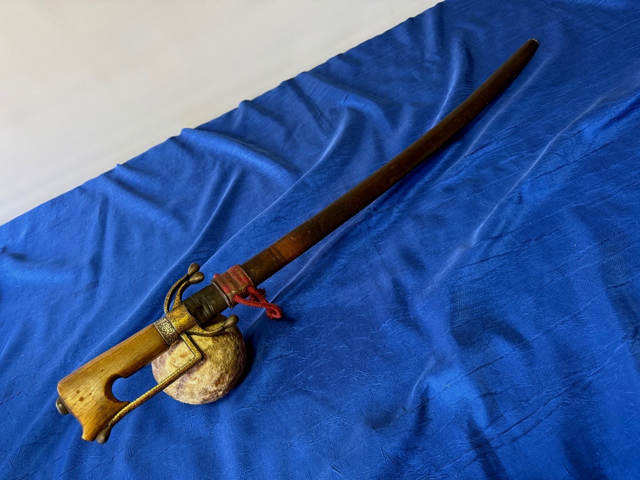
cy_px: 240
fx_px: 444
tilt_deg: -45.4
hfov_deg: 71.6
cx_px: 320
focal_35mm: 24
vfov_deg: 56.8
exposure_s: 1/50
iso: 320
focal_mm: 6.76
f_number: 1.78
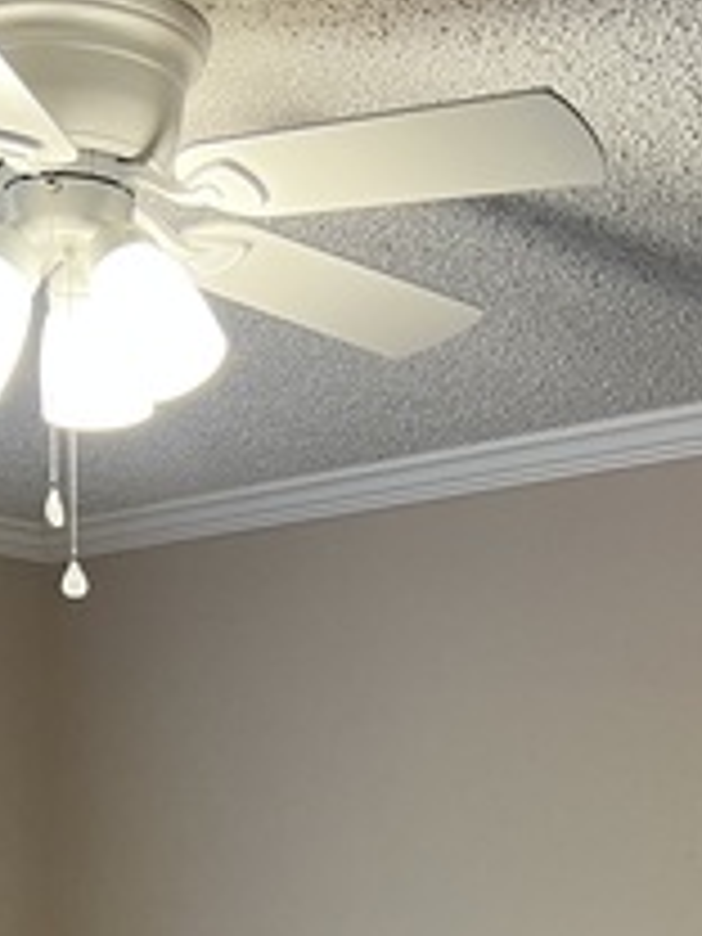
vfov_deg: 22.5
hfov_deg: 18.4
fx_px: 2163
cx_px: 414
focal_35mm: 80
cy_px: 1130
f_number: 1.5
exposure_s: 1/60
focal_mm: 5.7
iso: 125
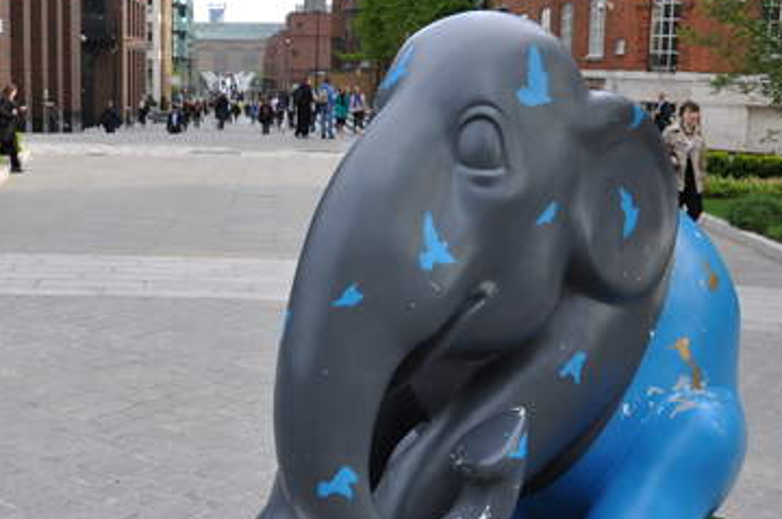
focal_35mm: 48
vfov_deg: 28.0
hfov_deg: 40.3
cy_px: 273
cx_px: 224
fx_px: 1041
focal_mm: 18
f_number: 5.6
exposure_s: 1/125
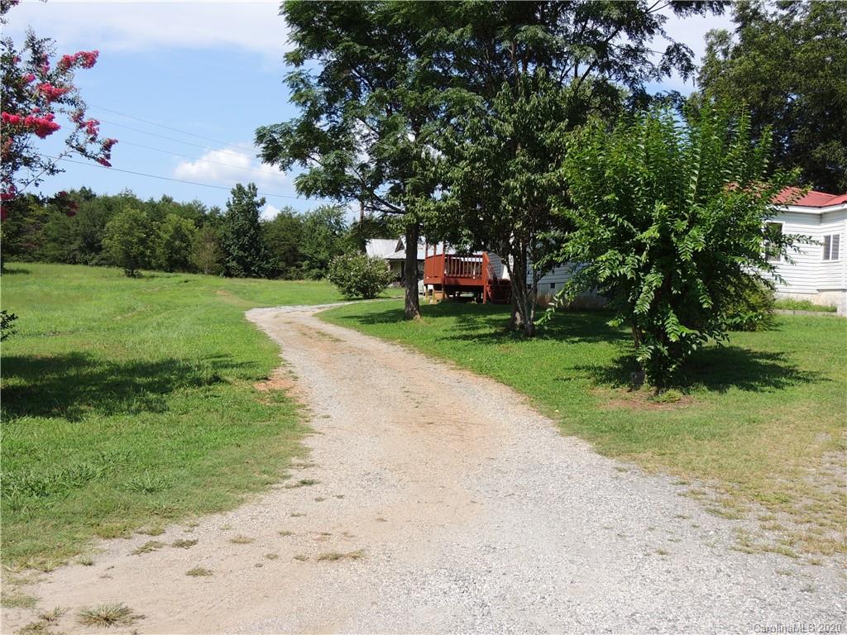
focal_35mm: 35
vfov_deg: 40.7
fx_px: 856
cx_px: 424
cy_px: 318
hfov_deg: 52.6
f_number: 3.3
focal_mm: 6.2
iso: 100
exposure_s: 1/1000
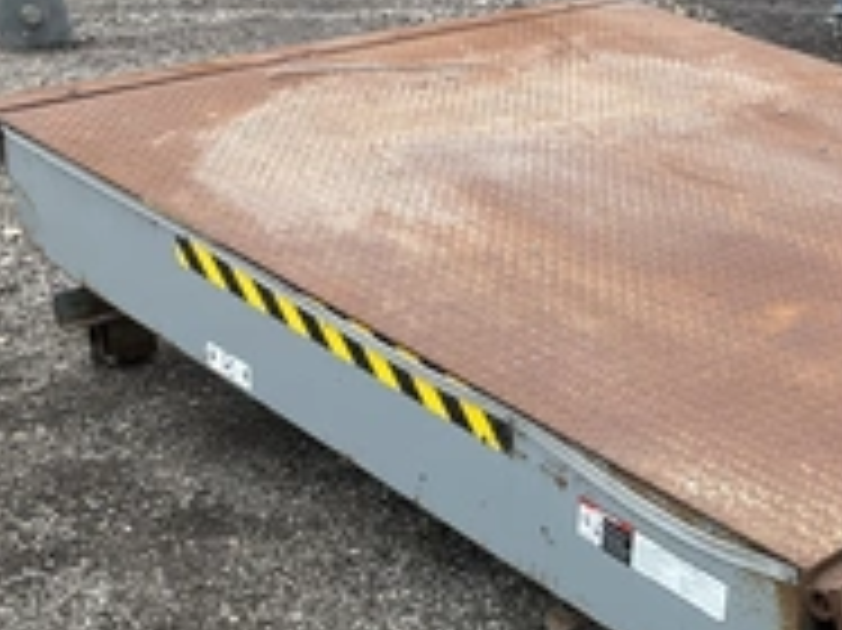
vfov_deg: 23.4
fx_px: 1507
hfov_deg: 30.3
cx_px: 693
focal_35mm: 62
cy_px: 450
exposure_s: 1/360
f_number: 1.8
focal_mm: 3
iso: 25
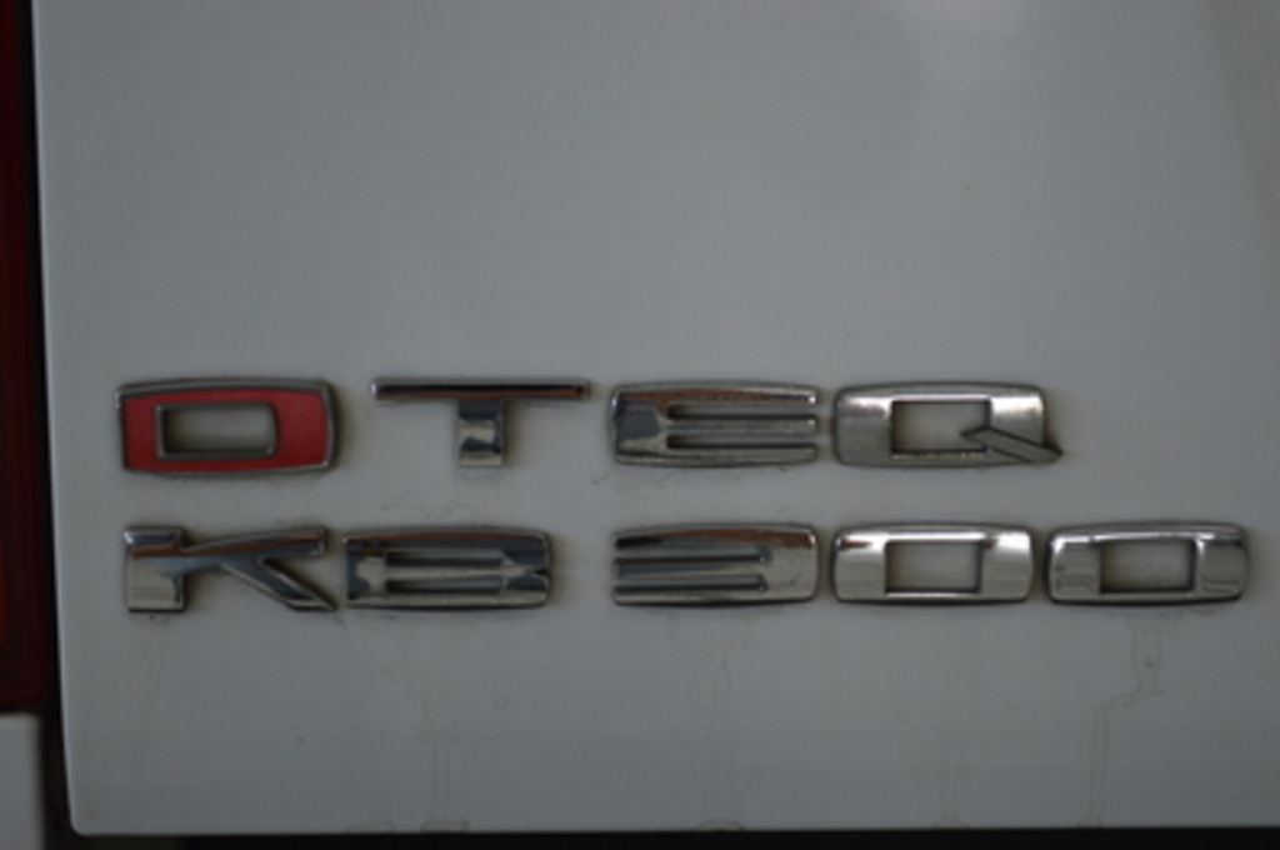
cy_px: 425
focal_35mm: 82
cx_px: 640
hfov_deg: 24.6
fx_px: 2930
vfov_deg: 16.5
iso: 400
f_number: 5.6
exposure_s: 1/40
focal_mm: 55
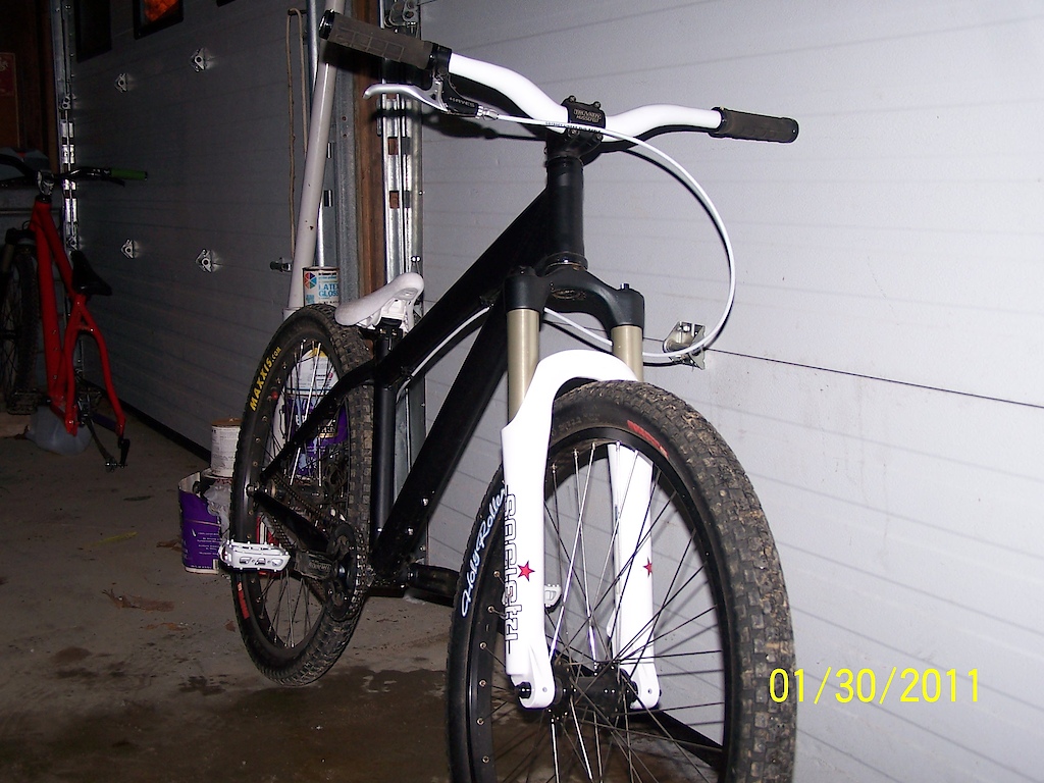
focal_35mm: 48
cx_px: 522
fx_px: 1448
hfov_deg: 39.7
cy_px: 392
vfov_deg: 30.3
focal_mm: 8
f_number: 3.2
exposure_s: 1/60
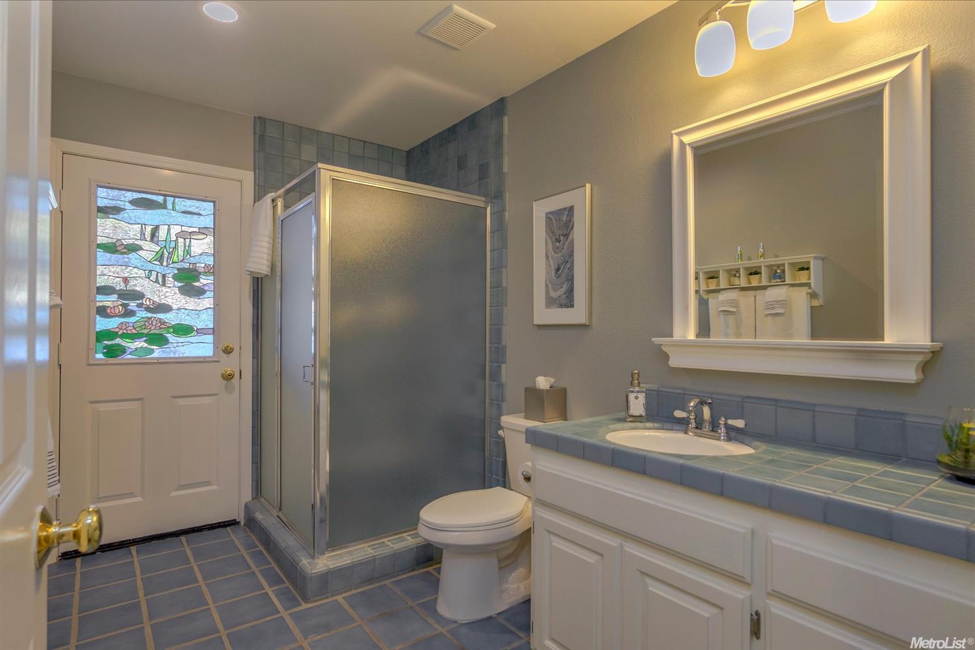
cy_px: 325
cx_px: 488
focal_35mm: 18
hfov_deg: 90.0
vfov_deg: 67.4
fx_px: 487
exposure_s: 1/15
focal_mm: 12
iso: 100
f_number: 5
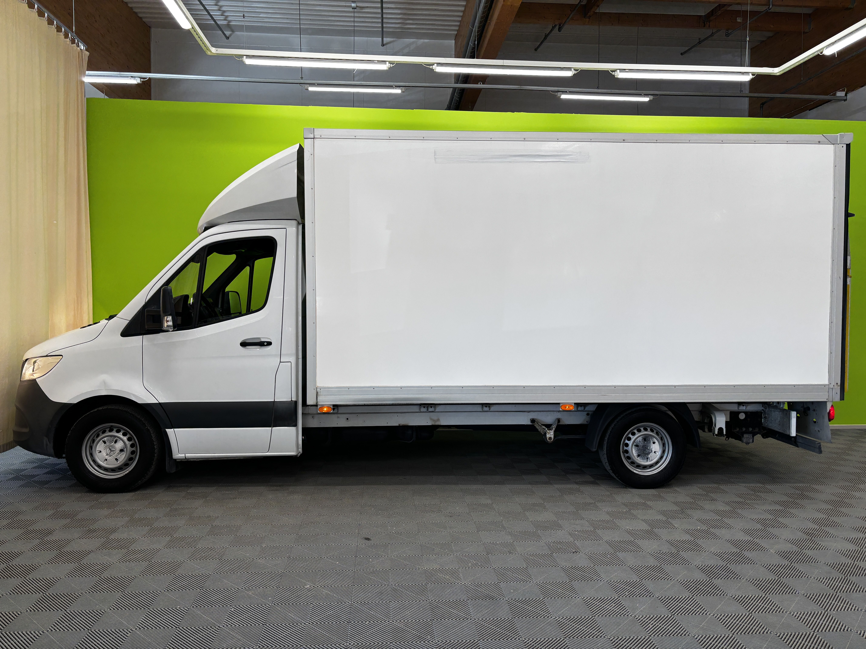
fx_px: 650
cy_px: 324
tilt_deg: -2.8
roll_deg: -0.8
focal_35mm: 26
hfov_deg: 67.3
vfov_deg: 53.1
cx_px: 433
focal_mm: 5.96
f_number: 1.6
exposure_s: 1/103
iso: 32
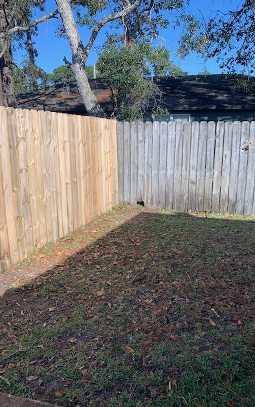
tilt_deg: -12.4
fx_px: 311
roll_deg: -1.5
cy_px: 204
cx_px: 147
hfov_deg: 44.4
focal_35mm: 28
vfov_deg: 66.5
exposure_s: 1/1634
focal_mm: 4.25
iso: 25
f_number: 1.8
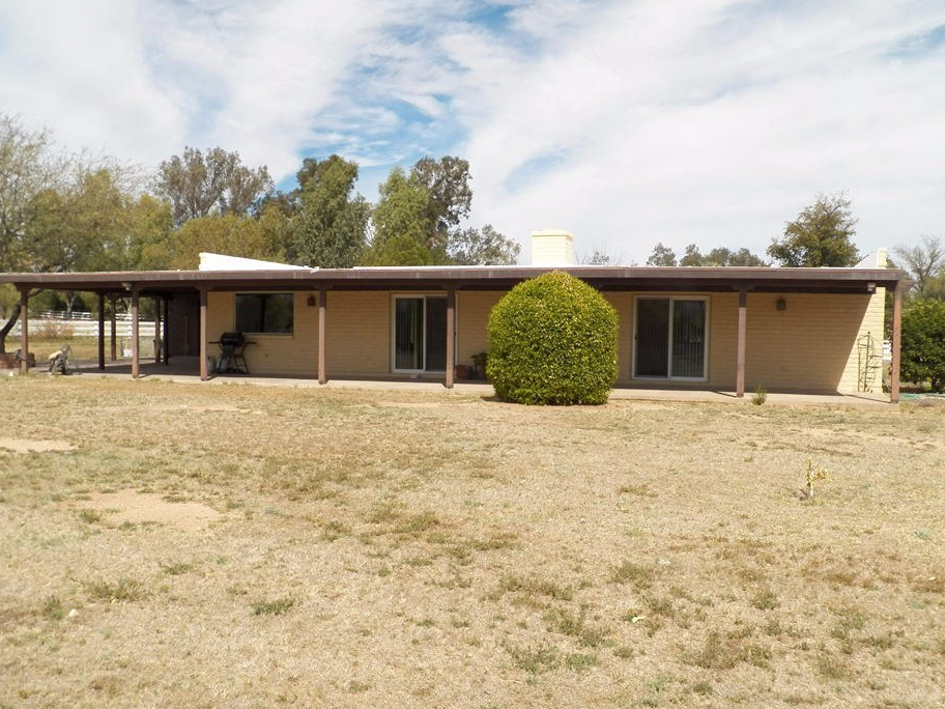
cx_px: 496
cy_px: 387
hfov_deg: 53.9
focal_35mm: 34
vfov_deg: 41.8
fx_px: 928
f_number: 4.5
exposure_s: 1/1250
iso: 125
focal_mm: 5.5
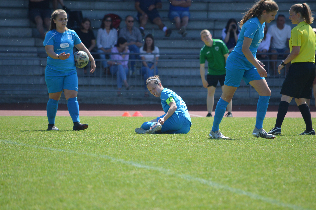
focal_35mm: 450
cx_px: 158
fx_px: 3946
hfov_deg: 4.6
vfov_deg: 3.0
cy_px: 105
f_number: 5.6
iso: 400
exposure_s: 1/800
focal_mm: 300
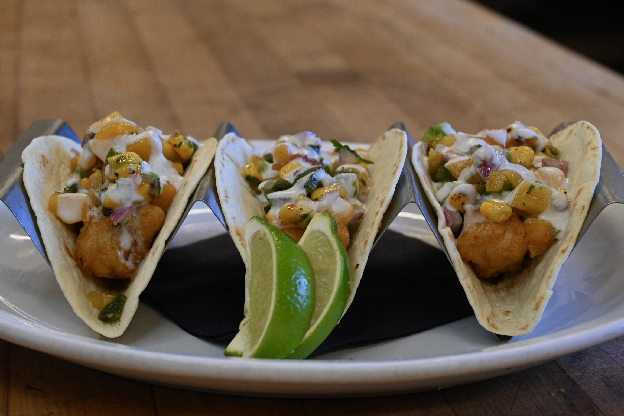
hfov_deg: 31.2
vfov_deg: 21.1
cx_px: 312
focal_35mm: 64
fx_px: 1118
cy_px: 208
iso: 1100
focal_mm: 43
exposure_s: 1/125
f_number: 6
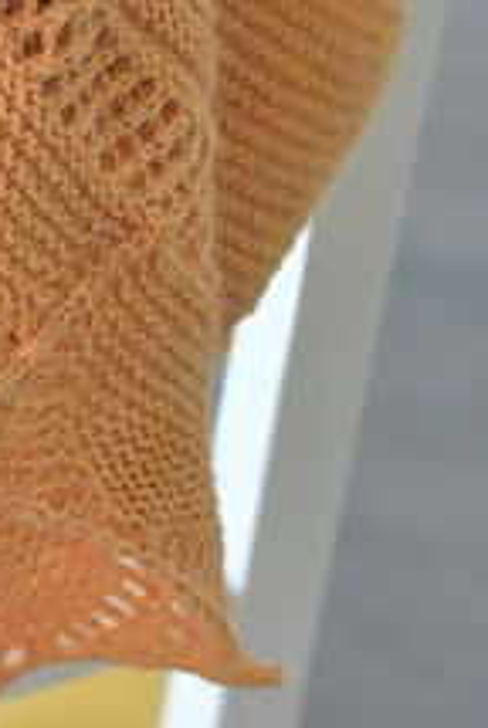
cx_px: -53
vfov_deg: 9.2
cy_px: 163
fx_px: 4519
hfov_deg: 6.2
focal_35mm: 223
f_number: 2.5
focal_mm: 50
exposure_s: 1/640
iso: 800
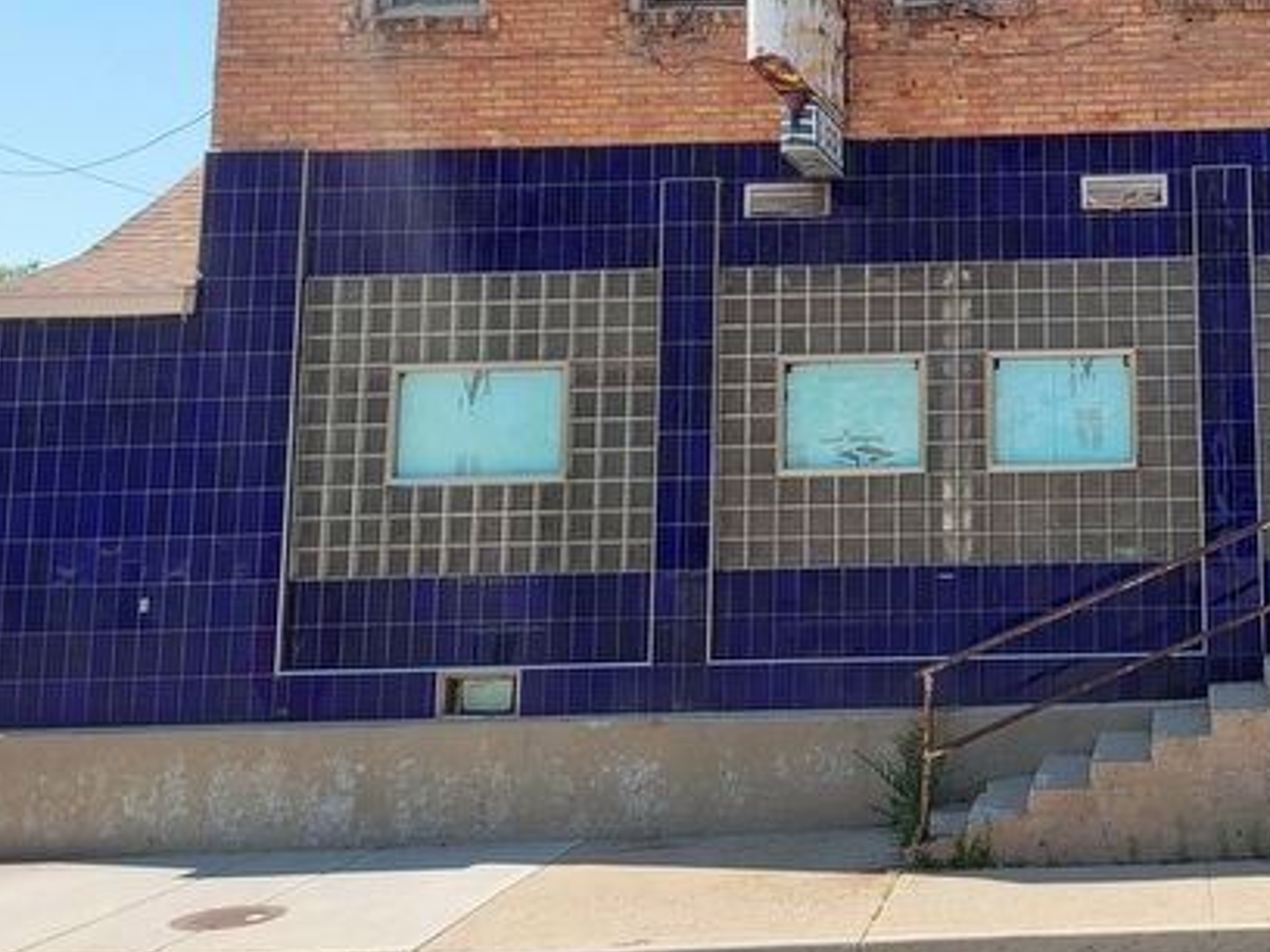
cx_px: 1117
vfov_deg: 28.0
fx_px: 1871
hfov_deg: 35.5
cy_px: 187
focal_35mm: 51
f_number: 1.8
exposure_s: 1/1645
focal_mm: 5.4
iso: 40
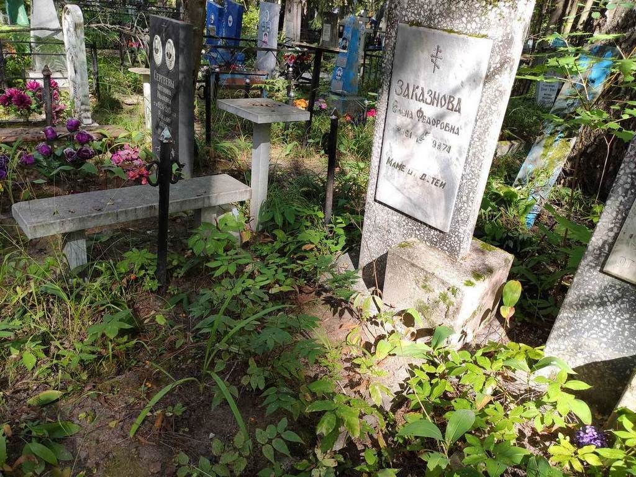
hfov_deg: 67.3
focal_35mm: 26
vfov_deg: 53.1
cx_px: 318
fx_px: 478
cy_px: 238
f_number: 1.75
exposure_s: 1/213
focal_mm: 4.77
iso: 112
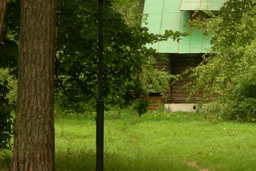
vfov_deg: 8.2
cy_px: 13
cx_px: 189
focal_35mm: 166
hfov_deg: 12.3
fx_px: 1181
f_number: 4
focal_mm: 17
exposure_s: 1/60.2
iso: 50
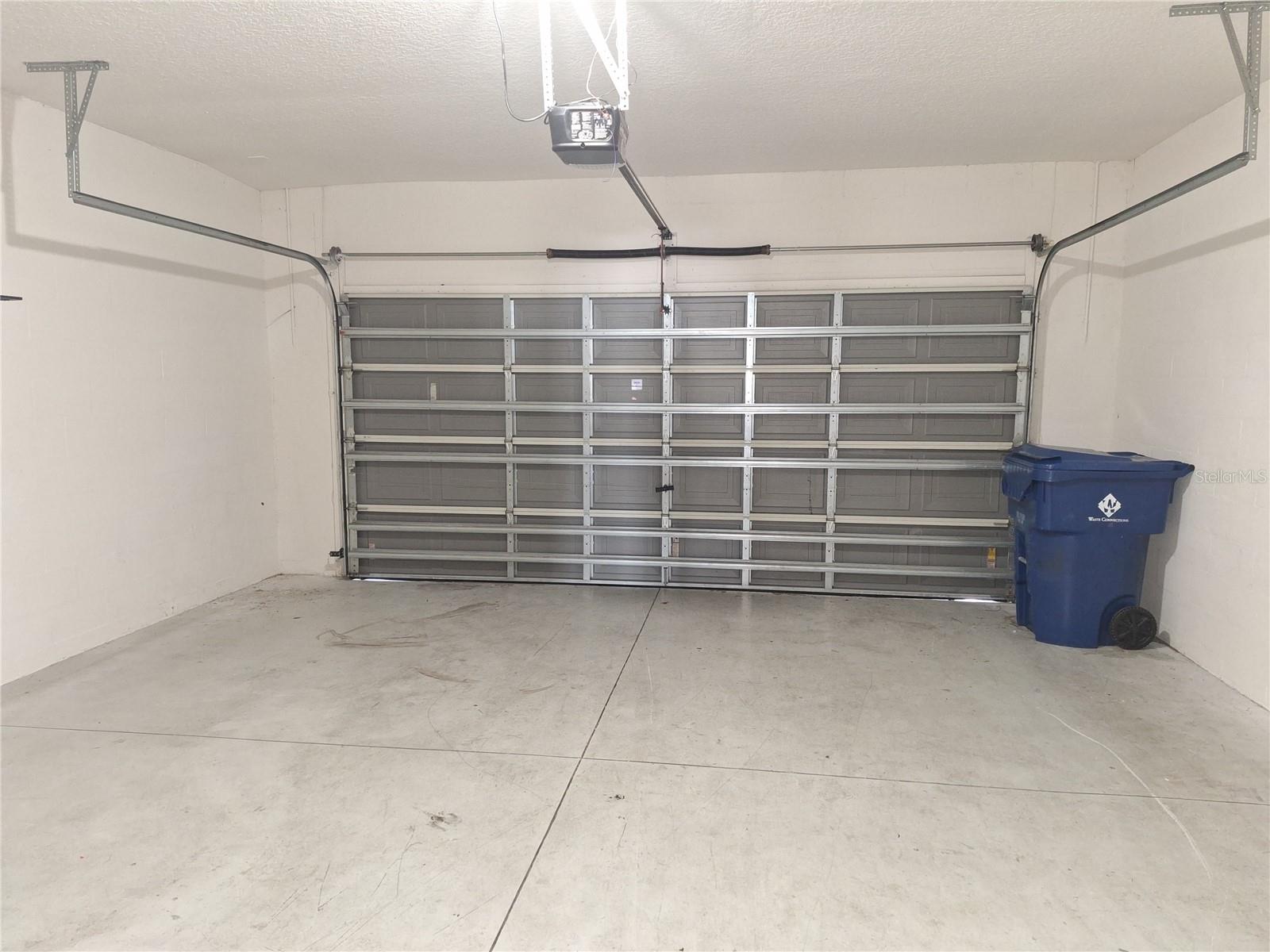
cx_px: 635
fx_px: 844
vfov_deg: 58.9
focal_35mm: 23
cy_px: 476
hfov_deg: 73.9
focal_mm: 5.54
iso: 400
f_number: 1.8
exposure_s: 1/20
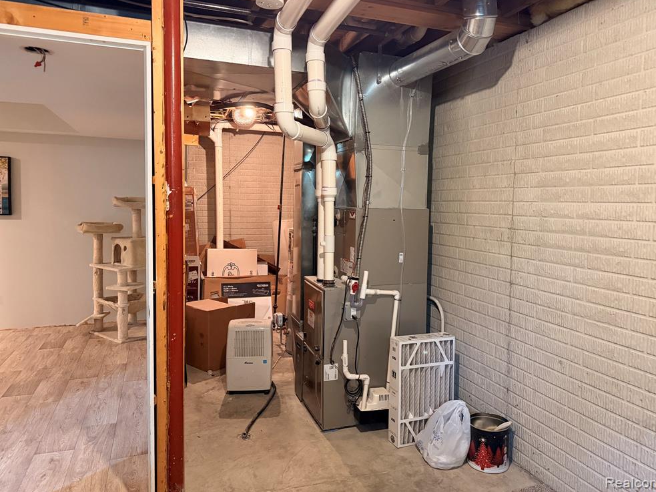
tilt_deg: -3.2
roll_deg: -1.0
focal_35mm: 25
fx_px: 474
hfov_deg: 69.4
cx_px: 331
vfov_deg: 54.9
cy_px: 237
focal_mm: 6.76
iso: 800
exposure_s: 1/60
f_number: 1.78
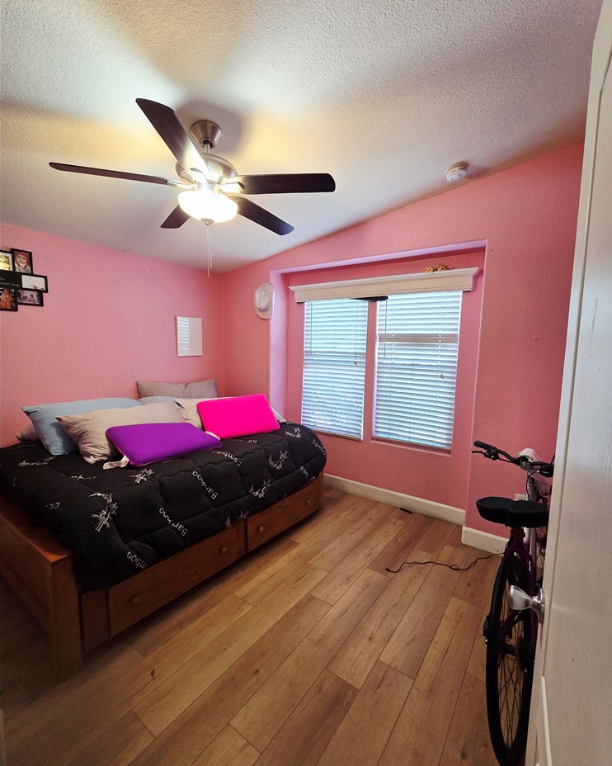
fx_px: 317
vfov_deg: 100.7
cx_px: 316
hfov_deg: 87.9
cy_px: 390
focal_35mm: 14
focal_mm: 2.2
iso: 160
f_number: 2.2
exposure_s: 1/60.2
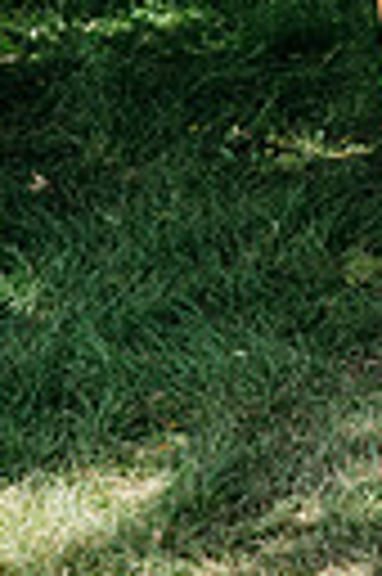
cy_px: -63
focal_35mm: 144
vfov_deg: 14.0
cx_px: 1321
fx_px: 2298
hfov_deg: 7.7
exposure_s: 1/200
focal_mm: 29.5
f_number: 4.5
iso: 200
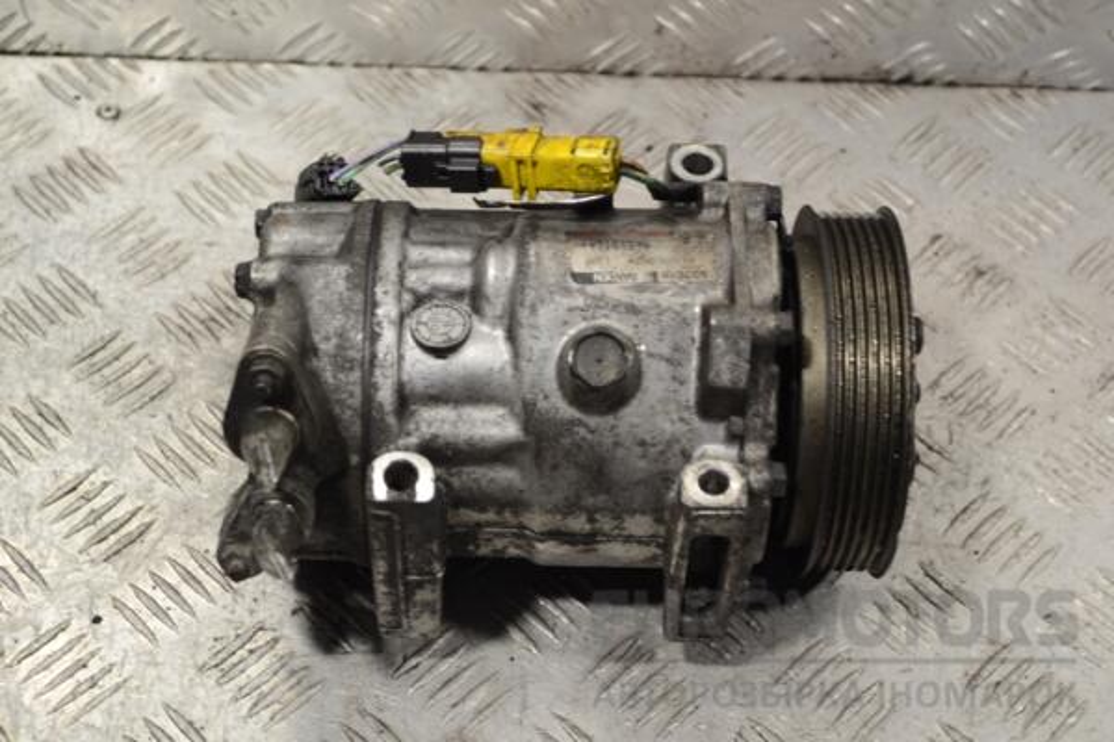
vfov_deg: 21.6
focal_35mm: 63
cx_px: 557
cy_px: 371
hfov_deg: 31.9
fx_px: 1949
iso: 180
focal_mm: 42
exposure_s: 1/30
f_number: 5.3
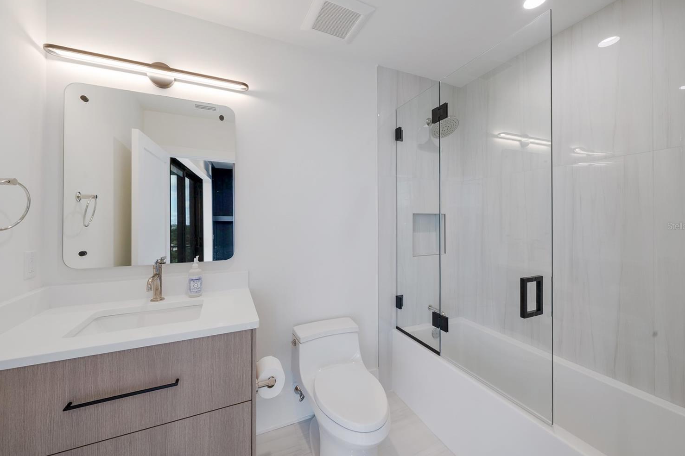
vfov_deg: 85.4
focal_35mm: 13
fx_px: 247
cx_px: 338
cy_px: 226
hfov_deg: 108.3
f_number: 11
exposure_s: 1/4
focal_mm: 12
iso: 400
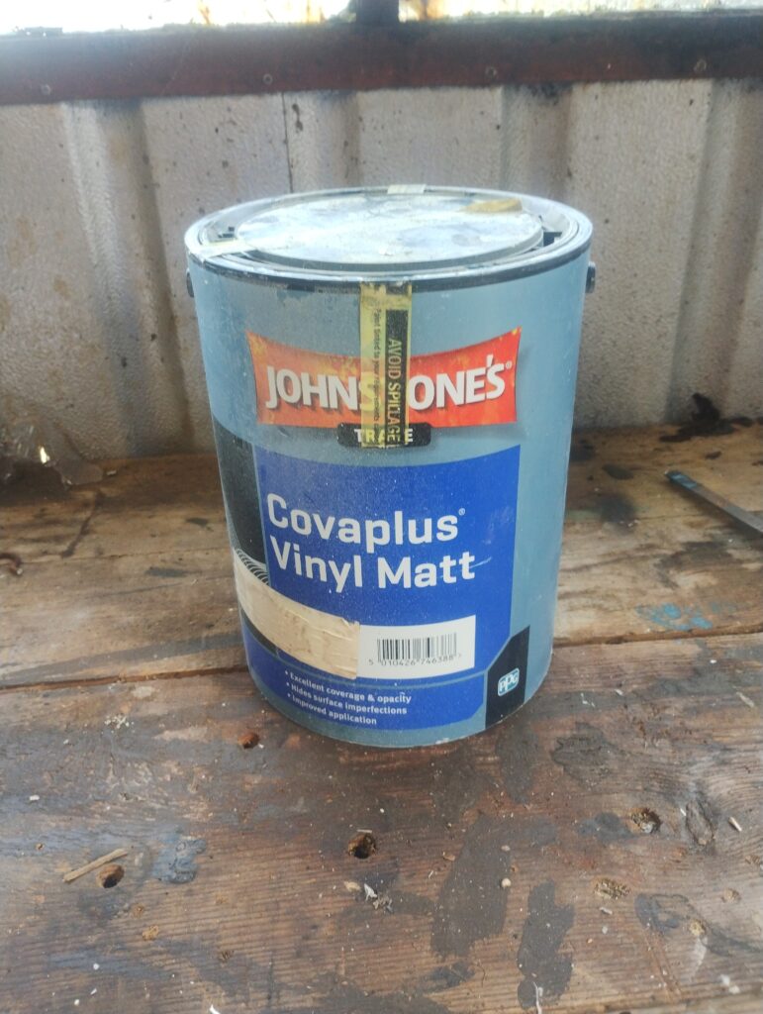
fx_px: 821
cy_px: 507
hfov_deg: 49.9
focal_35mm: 28
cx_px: 382
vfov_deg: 63.4
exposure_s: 1/50
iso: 697
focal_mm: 4.27
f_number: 1.8
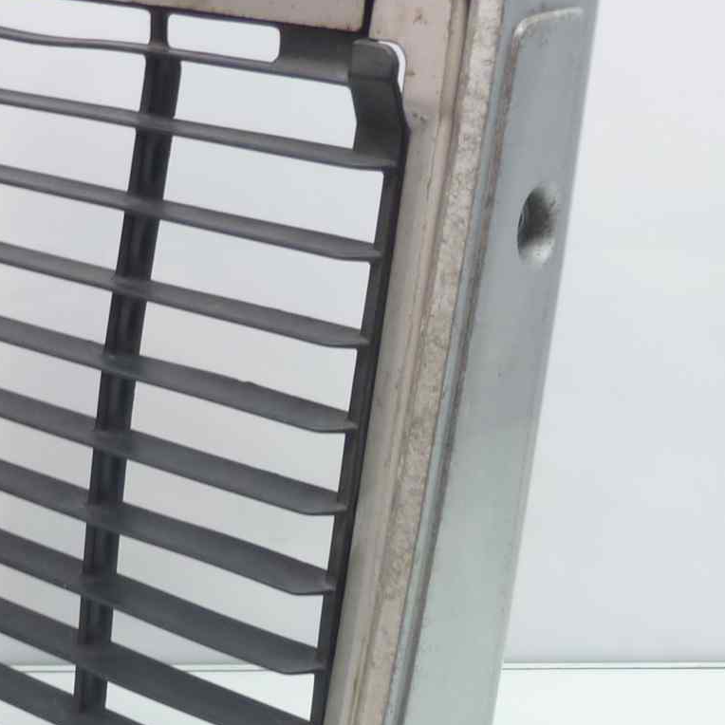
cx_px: 238
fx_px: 1753
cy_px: 629
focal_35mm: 74
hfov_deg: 23.3
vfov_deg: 22.9
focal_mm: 4.1
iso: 80
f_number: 3.3
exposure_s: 1/10
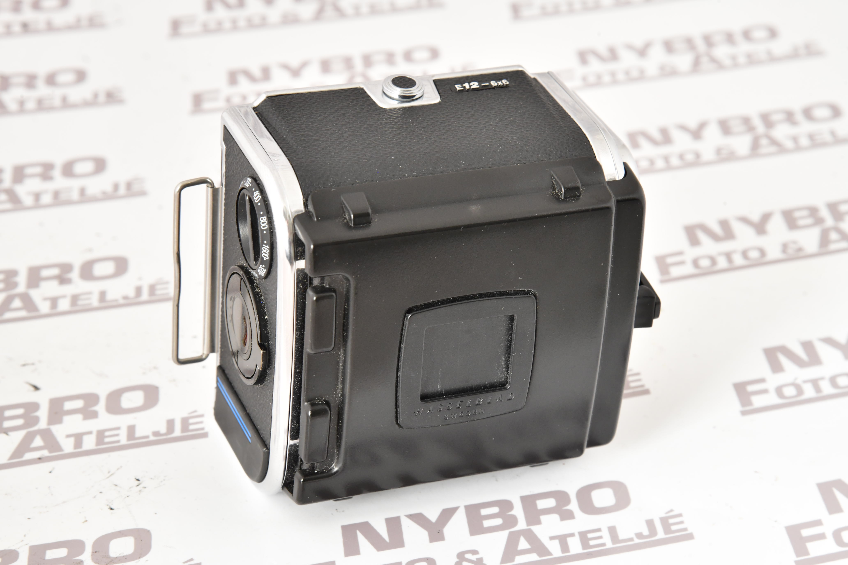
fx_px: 2826
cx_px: 424
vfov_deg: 11.4
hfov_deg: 17.1
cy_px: 282
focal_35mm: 120
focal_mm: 120
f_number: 14
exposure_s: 1/100
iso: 1600
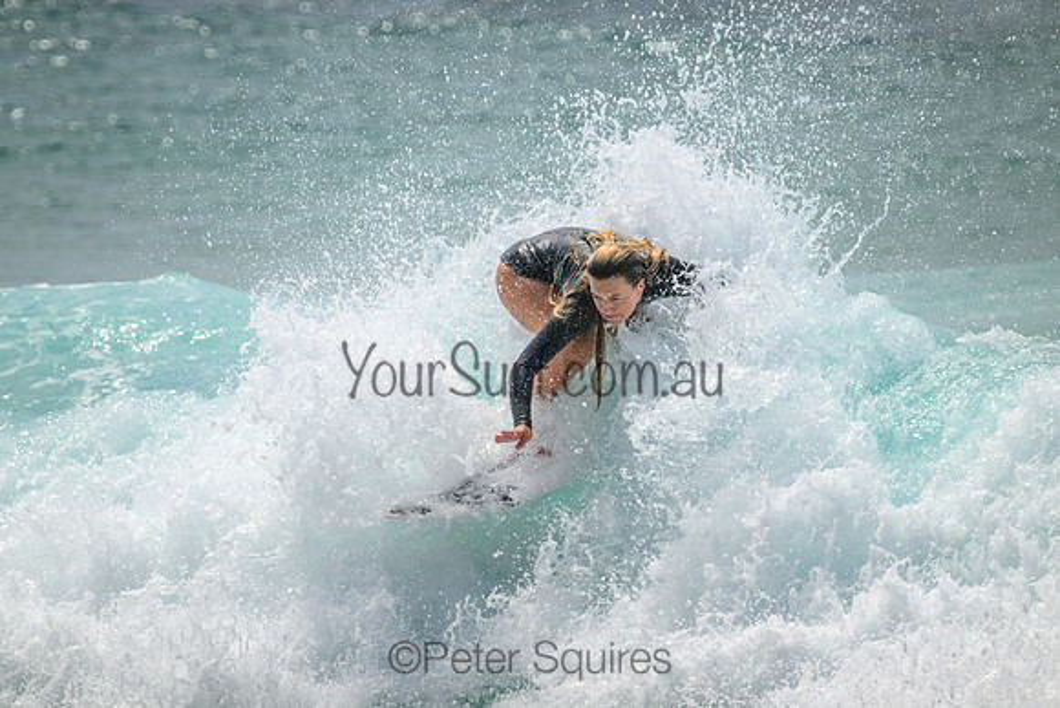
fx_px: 23560
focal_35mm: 800
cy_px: 354
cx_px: 530
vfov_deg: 1.7
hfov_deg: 2.6
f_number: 11
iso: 500
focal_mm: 800
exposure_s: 1/2000
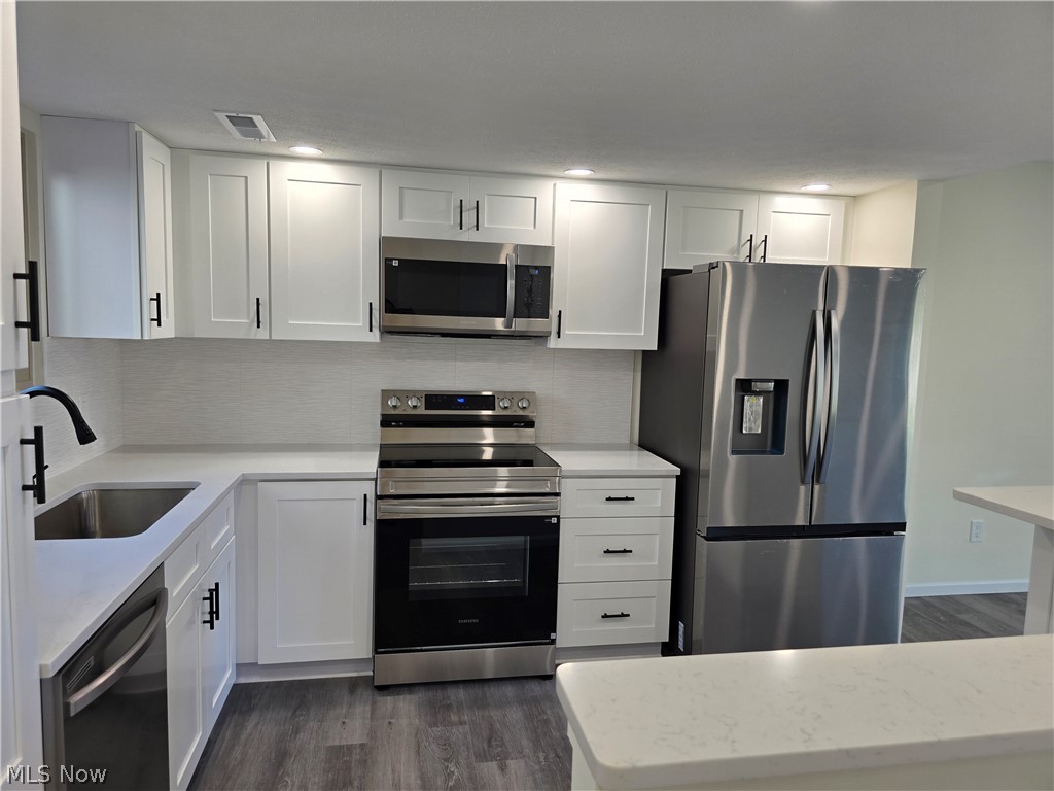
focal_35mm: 23
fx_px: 700
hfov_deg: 73.9
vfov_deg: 58.9
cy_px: 396
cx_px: 527
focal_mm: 6.3
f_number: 1.7
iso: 50
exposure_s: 1/120
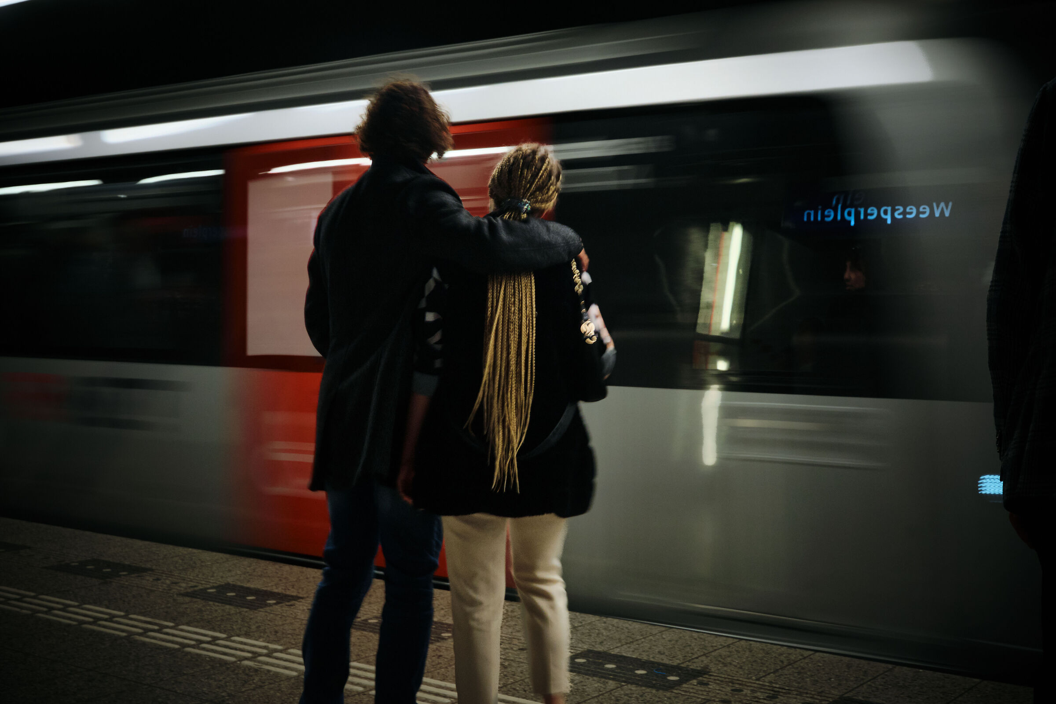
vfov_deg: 29.9
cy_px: 352
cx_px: 528
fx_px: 1320
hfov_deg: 43.6
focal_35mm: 45
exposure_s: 1/13
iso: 1250
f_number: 11
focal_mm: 30
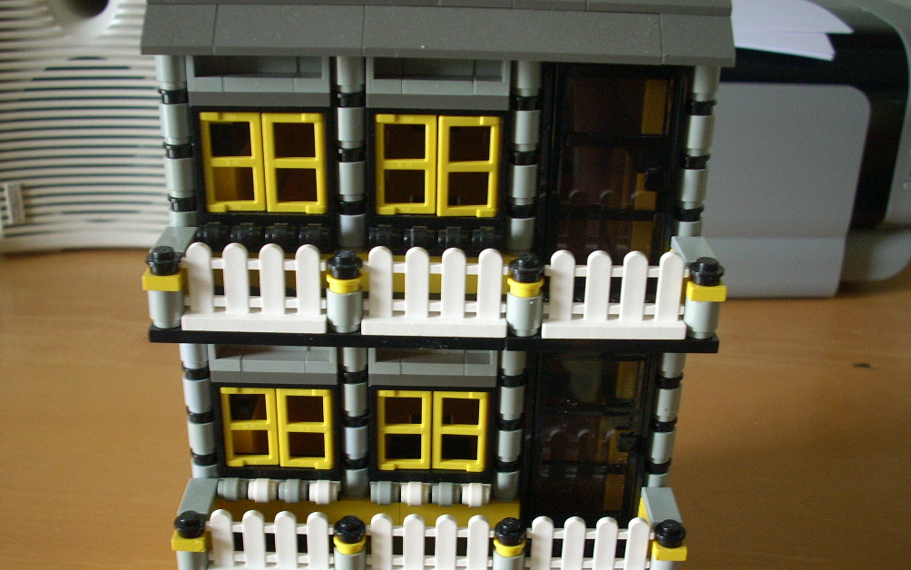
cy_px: 327
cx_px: 452
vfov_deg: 32.0
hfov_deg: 49.3
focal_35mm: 40
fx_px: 993
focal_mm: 6.2
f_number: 2.8
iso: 200
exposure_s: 1/15.3
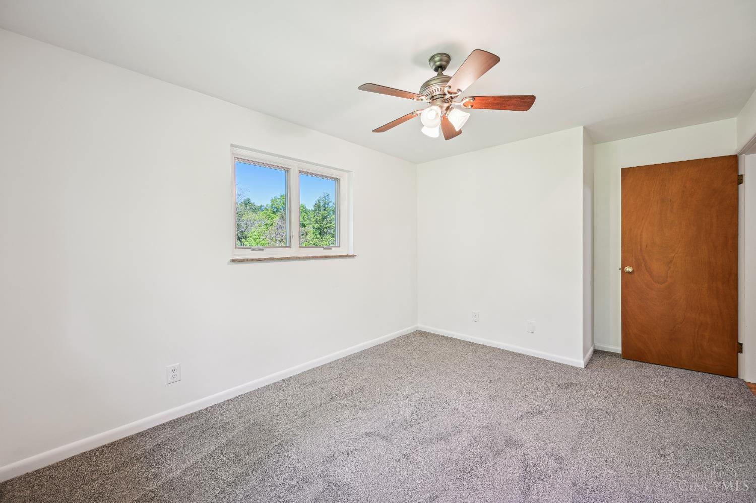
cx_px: 378
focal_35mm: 14
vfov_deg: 81.2
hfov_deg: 104.3
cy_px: 252
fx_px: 294
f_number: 8
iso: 400
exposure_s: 1/25
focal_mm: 14
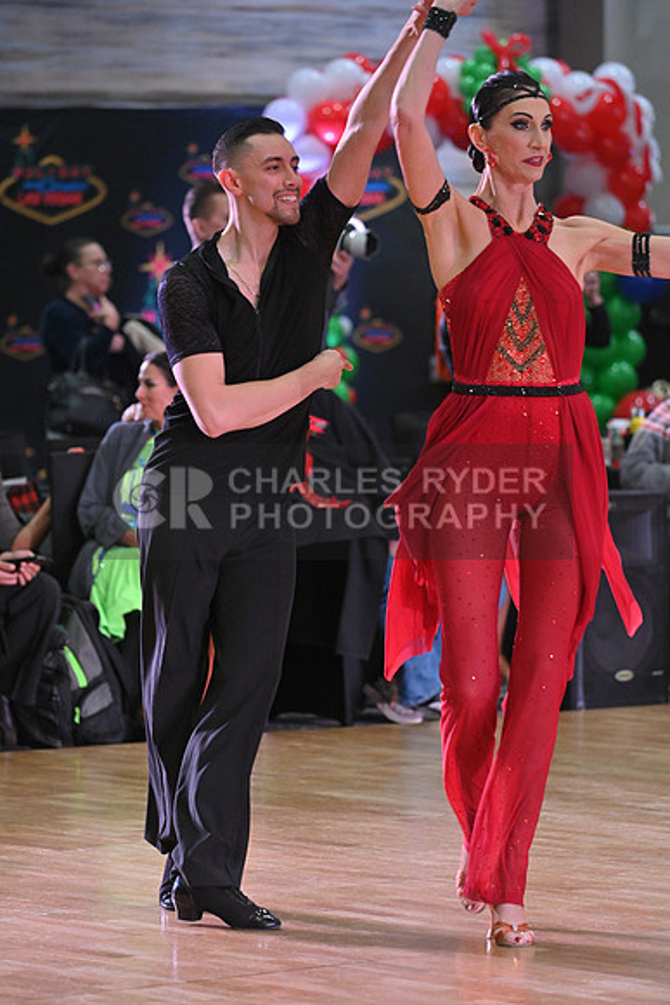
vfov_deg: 10.3
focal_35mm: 200
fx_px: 5580
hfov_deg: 6.9
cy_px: 502
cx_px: 335
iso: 3200
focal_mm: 200
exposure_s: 1/320
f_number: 5
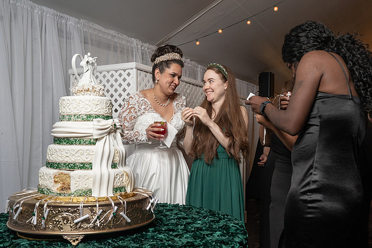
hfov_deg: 55.1
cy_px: 132
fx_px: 355
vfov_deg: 38.5
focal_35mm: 34
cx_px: 210
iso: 1000
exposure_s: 1/200
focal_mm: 30
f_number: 5.6
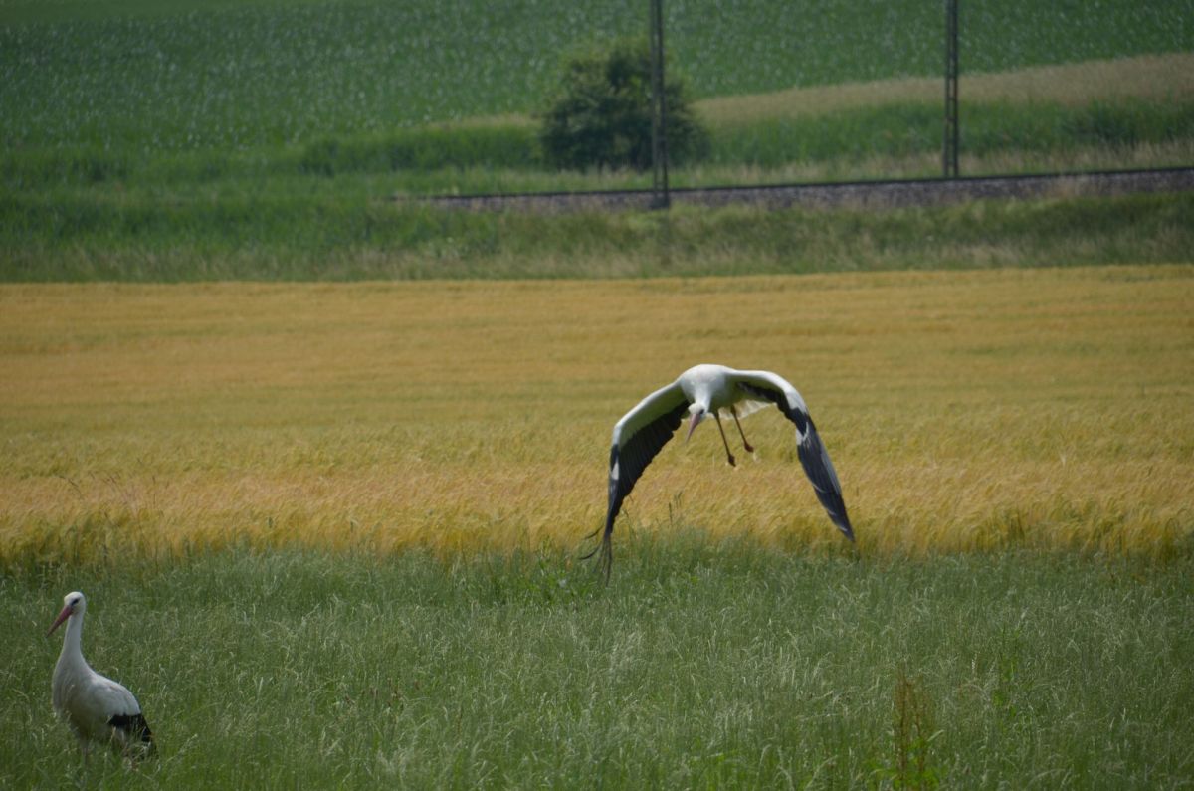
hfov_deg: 6.9
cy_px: 396
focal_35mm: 300
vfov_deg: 4.6
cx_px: 597
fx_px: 9930
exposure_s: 1/1250
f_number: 6.3
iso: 200
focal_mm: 200
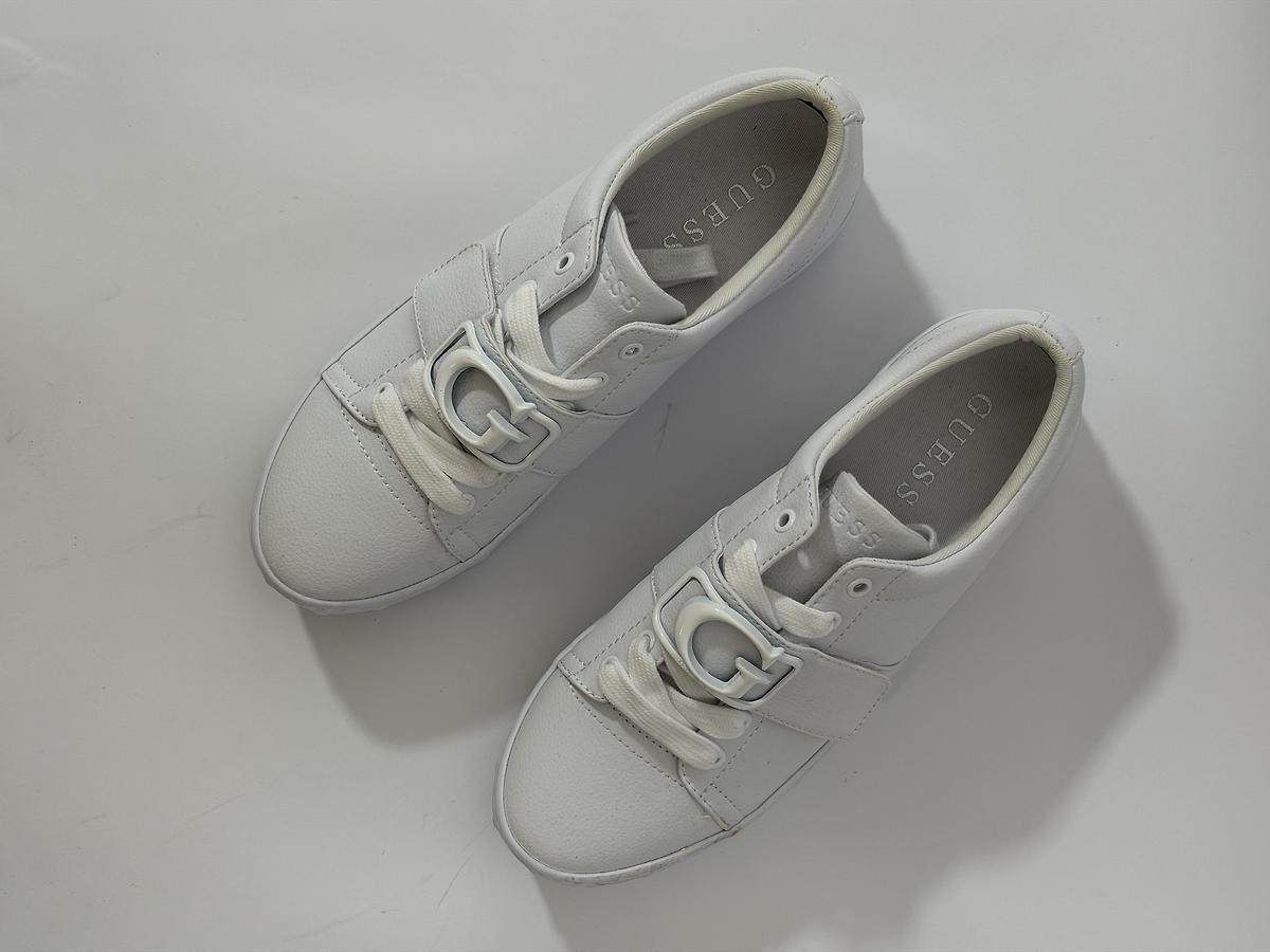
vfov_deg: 30.3
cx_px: 635
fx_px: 1761
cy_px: 476
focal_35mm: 48
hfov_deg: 39.7
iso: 64
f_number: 1.78
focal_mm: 6.76
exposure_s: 1/100
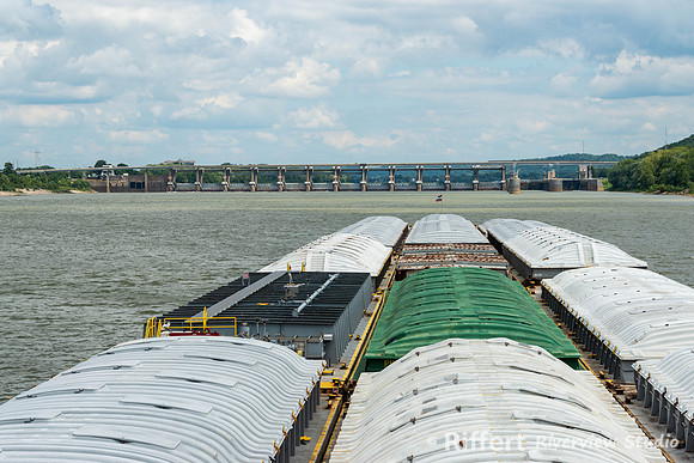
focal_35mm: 86
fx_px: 1653
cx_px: 347
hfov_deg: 23.7
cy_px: 232
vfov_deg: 16.0
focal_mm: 85
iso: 100
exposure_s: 1/250
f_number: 10
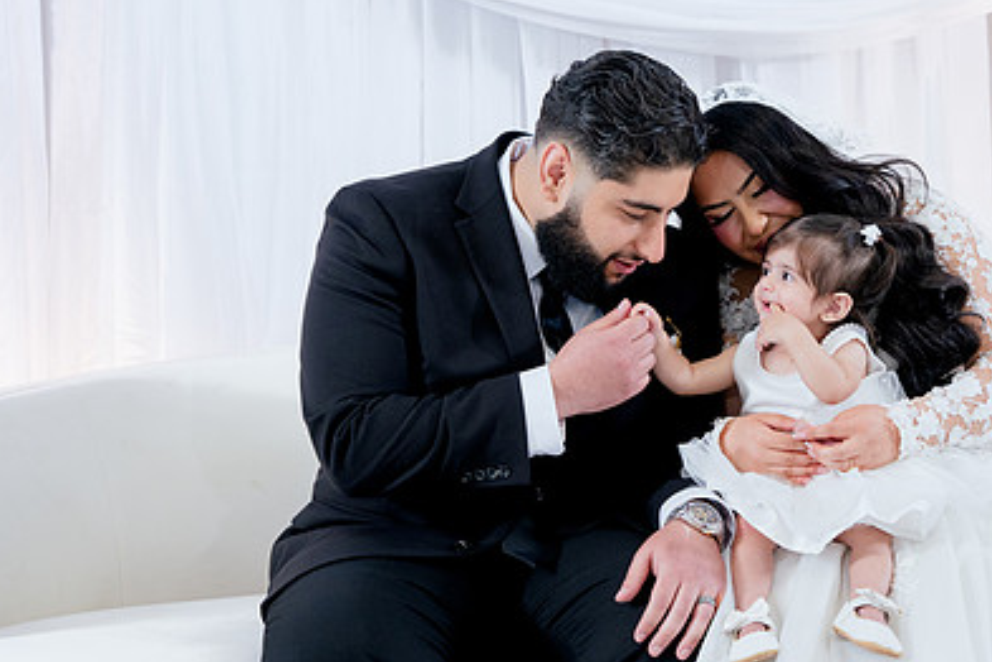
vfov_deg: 21.9
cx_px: 722
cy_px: 363
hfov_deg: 31.9
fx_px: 1708
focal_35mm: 62
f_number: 2.8
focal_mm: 42
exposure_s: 1/160
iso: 800
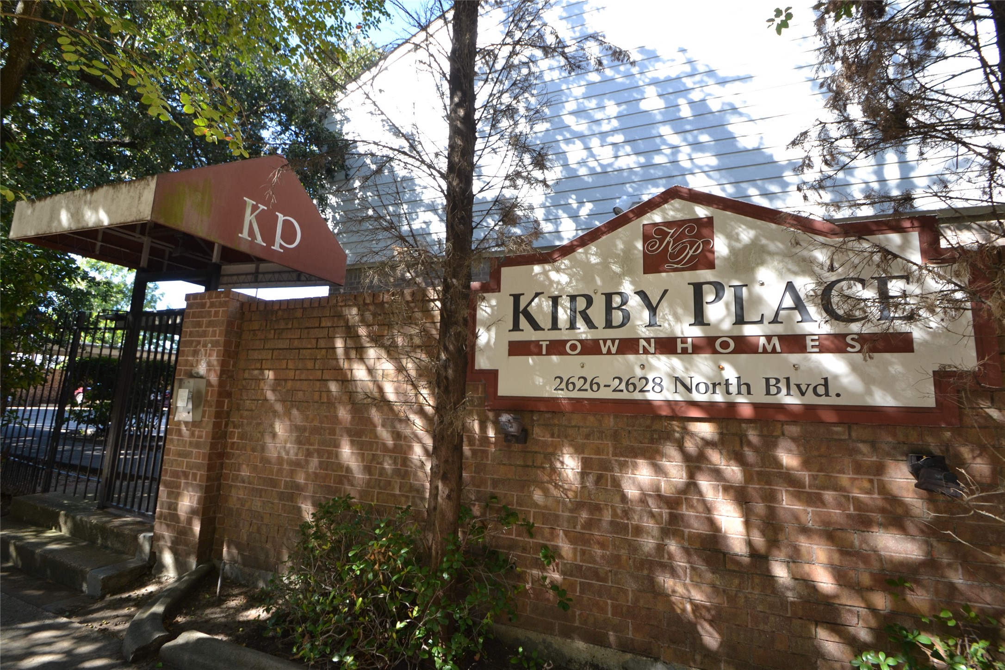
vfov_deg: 77.3
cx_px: 502
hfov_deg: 100.4
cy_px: 335
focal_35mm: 15
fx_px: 419
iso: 250
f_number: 5.6
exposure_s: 1/125
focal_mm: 10
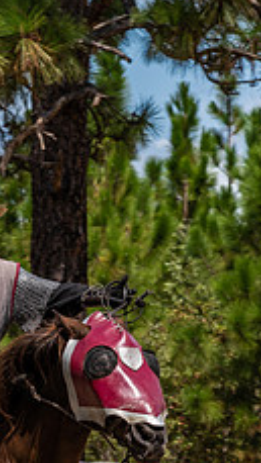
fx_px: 4547
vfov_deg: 5.8
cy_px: 364
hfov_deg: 3.3
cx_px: 16
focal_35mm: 370
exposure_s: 1/250
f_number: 8
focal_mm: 120
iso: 100
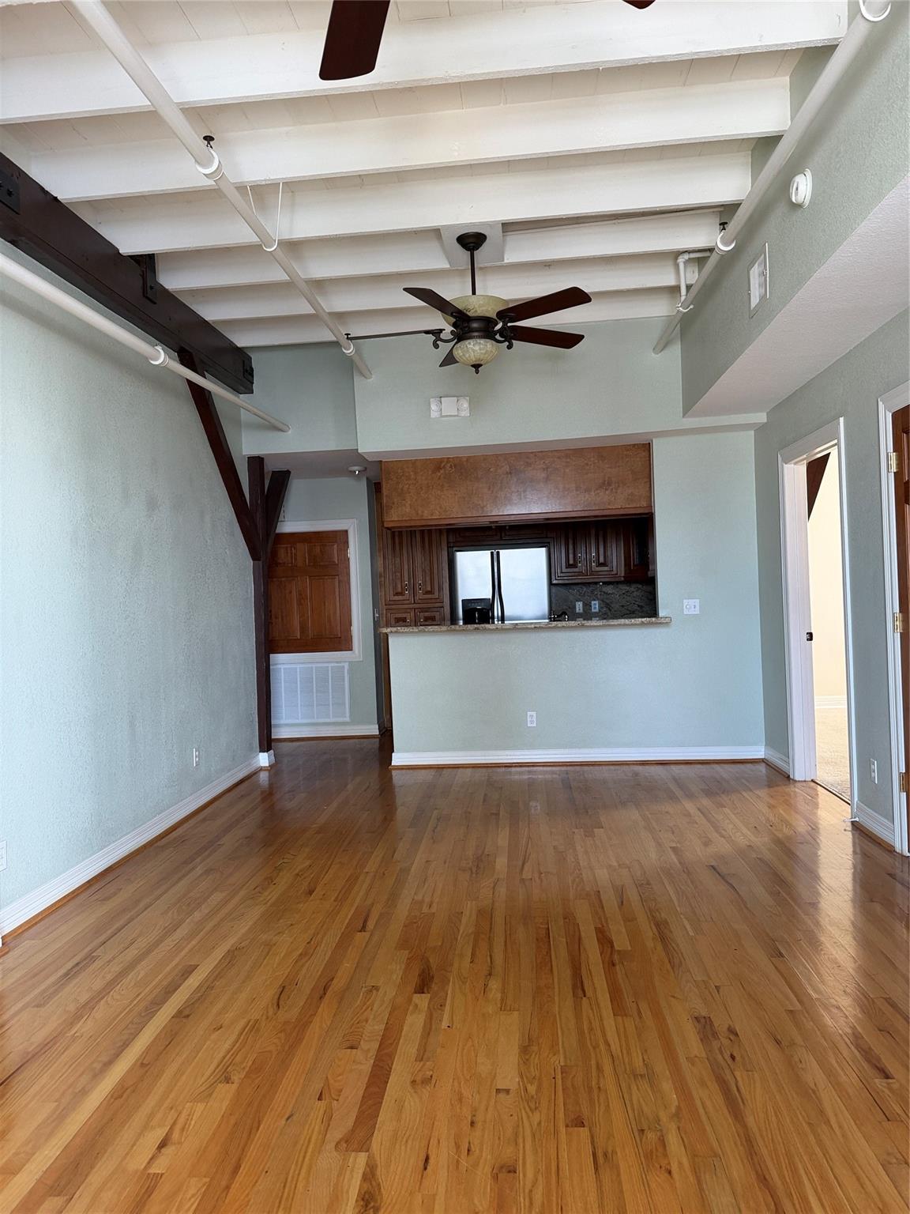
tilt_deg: -0.8
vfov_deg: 71.6
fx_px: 841
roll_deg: +2.1
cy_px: 607
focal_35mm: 24
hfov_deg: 56.8
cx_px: 455
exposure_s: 1/66
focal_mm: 6.76
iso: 200
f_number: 1.78
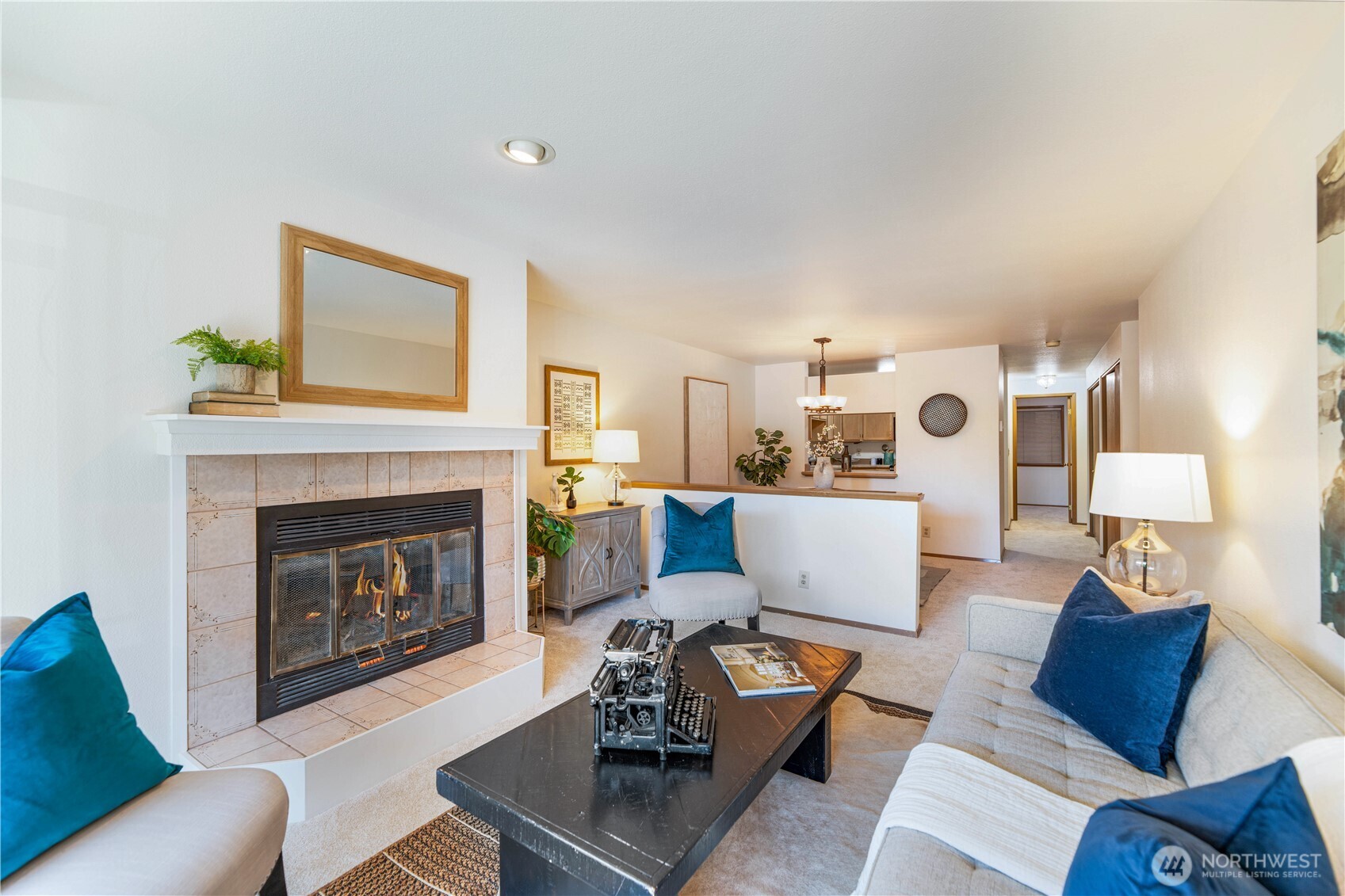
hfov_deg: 104.3
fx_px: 523
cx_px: 672
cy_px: 448
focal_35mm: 14
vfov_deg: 81.2
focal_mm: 14
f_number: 5.6
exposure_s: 1/250
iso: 200
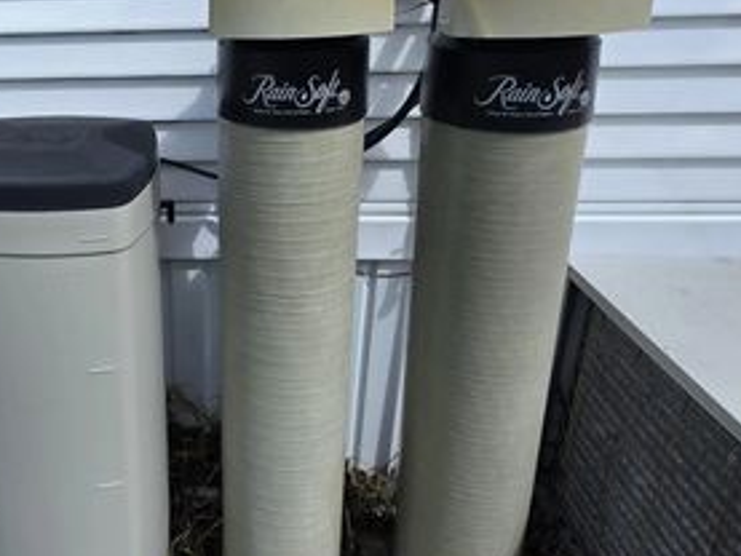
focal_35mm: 30
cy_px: 163
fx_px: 642
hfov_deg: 54.9
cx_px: 128
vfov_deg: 45.7
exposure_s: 1/3177
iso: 40
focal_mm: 2.2
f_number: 1.9
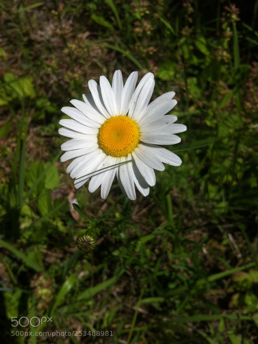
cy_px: 174
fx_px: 358
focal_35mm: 36
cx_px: 130
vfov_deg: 51.4
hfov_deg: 39.7
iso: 80
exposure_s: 1/3352
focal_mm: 3.85
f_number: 2.8
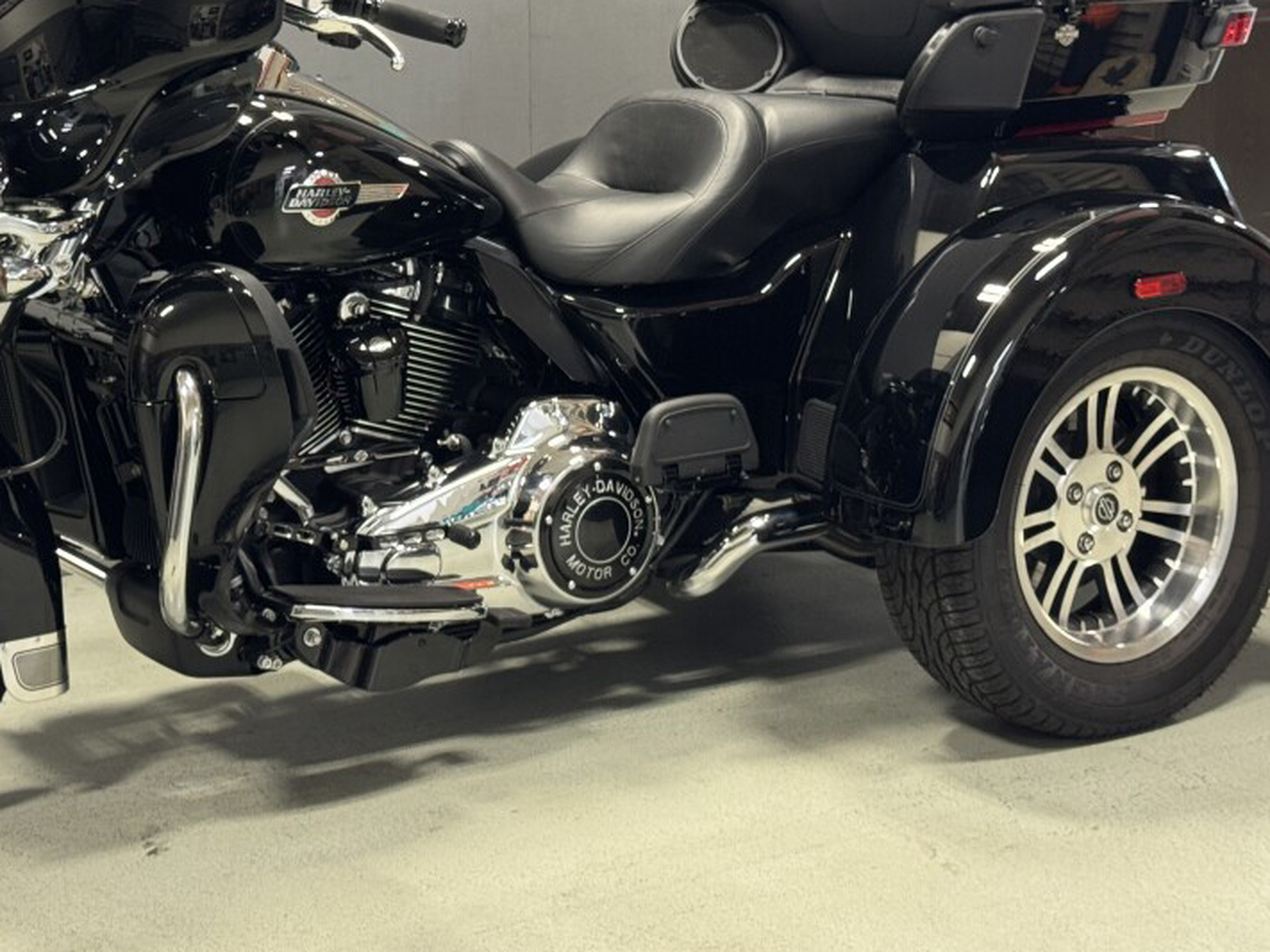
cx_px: 453
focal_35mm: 72
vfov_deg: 20.3
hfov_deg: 26.9
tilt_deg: -9.3
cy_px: 264
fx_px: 2641
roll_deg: +0.6
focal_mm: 6.76
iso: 200
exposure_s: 1/40
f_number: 1.78
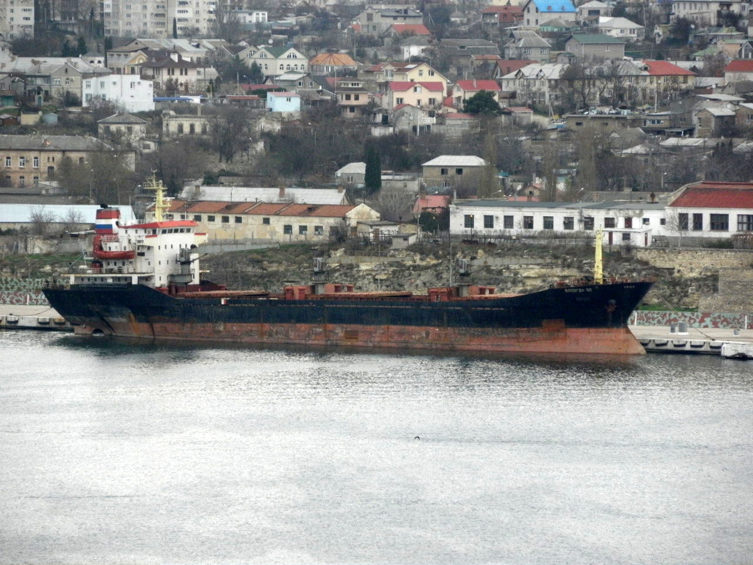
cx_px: 376
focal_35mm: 601
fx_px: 13074
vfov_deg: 2.5
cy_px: 282
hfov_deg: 3.3
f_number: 5
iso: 320
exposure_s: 1/160
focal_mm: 107.09
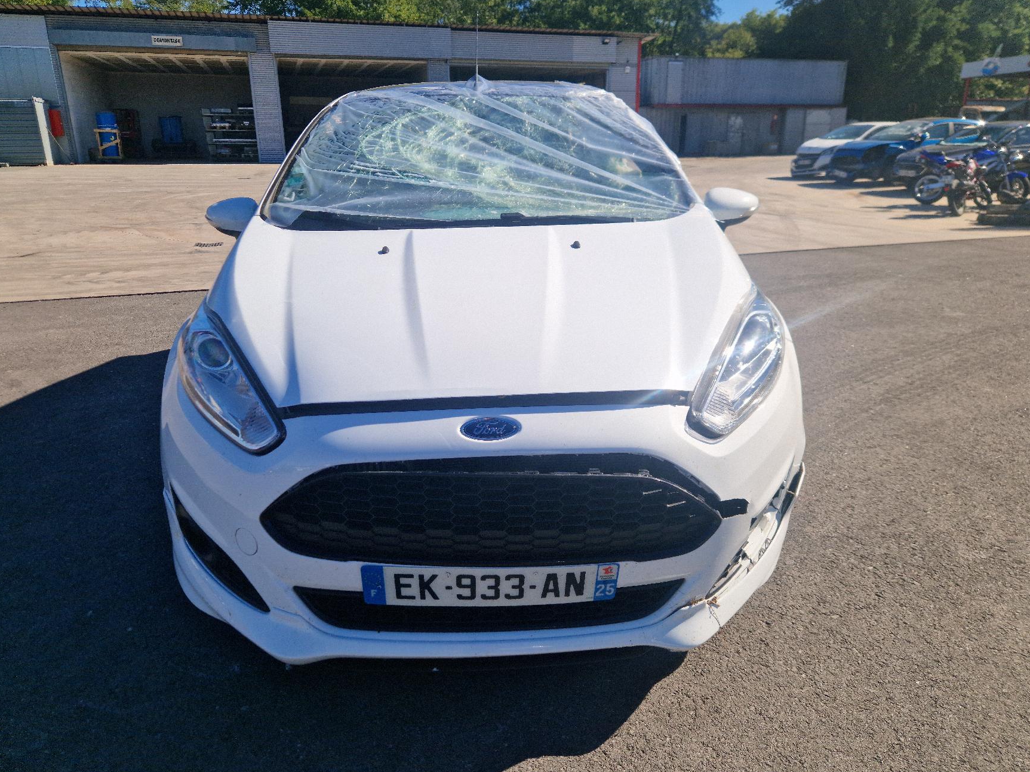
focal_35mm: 24
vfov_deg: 56.8
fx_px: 714
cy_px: 381
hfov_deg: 71.6
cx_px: 512
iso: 50
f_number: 1.8
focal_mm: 5.4
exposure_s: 1/2000
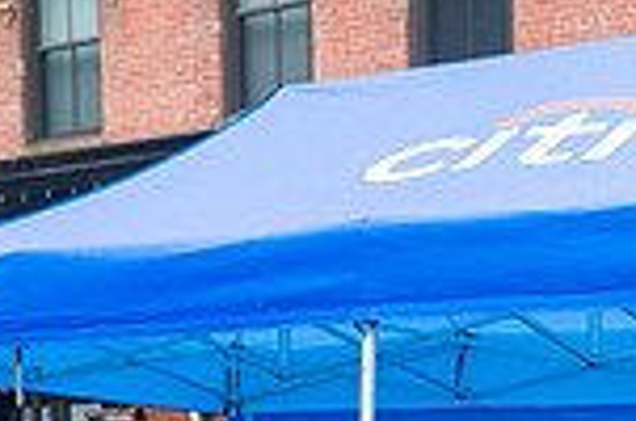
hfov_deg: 20.3
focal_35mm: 100
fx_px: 1763
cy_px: 577
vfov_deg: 13.1
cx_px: 484
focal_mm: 26
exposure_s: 1/500
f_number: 3.2
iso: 250
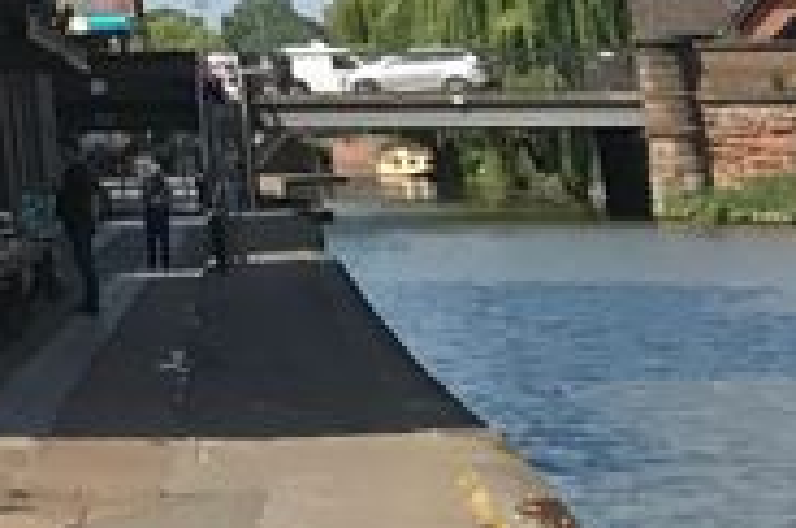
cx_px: -1246
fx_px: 3885
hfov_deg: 9.9
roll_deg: +0.0
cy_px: -1140
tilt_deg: +17.9
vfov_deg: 6.9
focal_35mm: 176
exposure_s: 1/1808
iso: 20
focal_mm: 3.99
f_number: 1.8
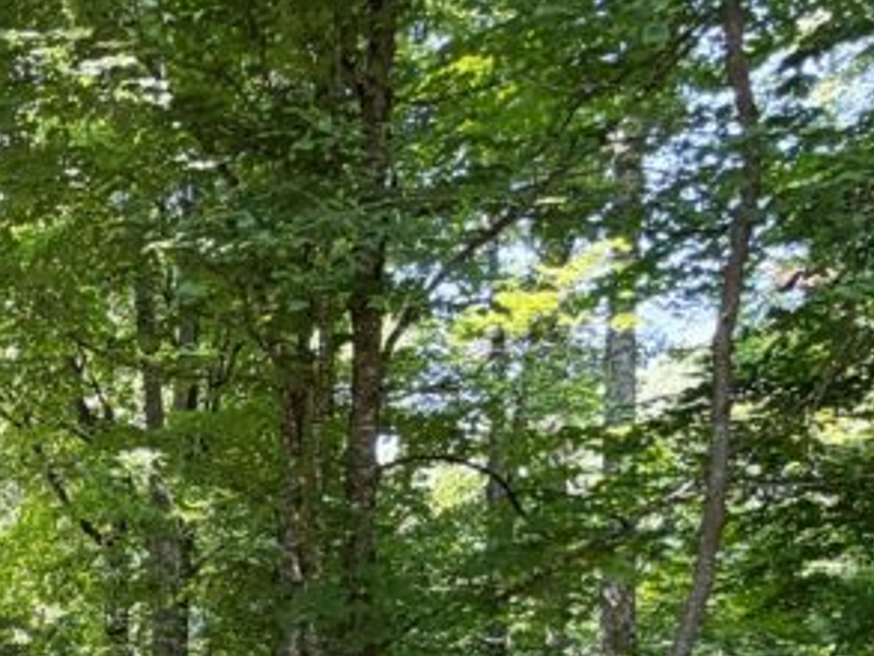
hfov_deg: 28.6
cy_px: 742
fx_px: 1288
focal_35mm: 51
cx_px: -333
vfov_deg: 26.1
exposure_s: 1/121
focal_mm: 2.22
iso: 64
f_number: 2.2
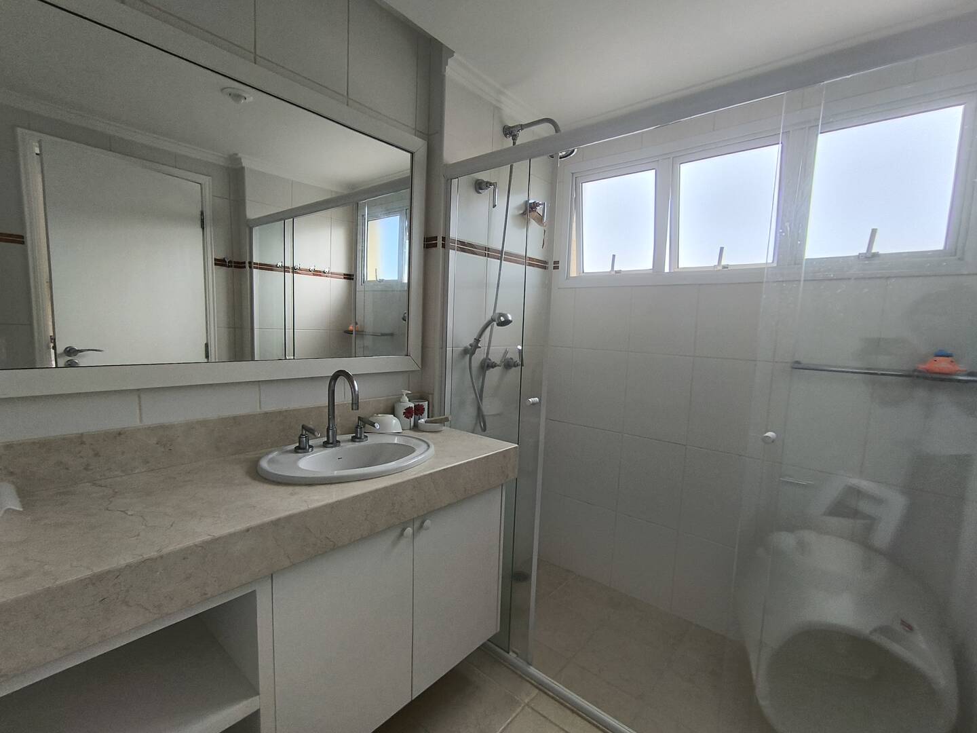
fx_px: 452
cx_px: 488
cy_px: 366
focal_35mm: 16
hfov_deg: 94.5
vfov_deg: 78.1
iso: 50
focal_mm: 1.65
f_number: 2.2
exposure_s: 1/306
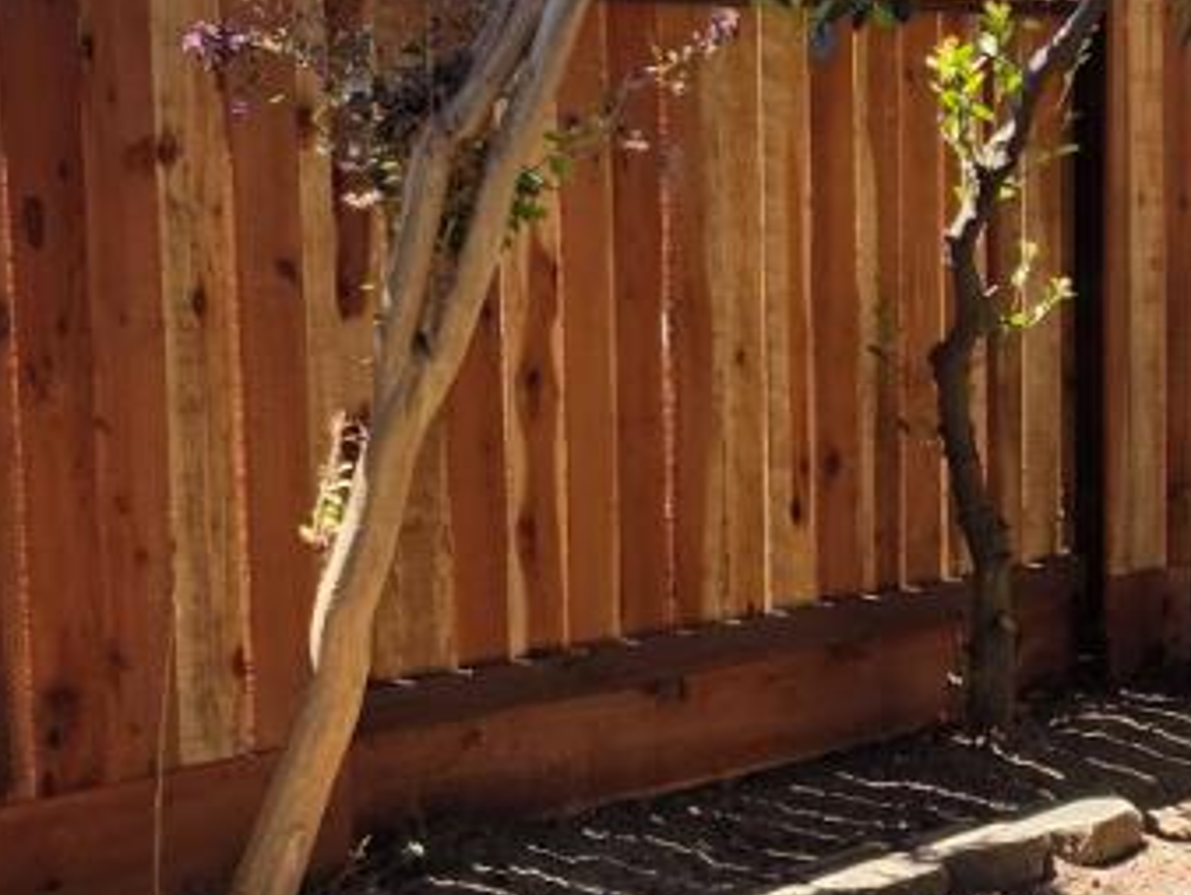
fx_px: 3512
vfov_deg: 14.5
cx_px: 1381
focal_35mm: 102
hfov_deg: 18.4
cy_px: 506
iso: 80
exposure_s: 1/2470
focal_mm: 6.3
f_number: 1.7
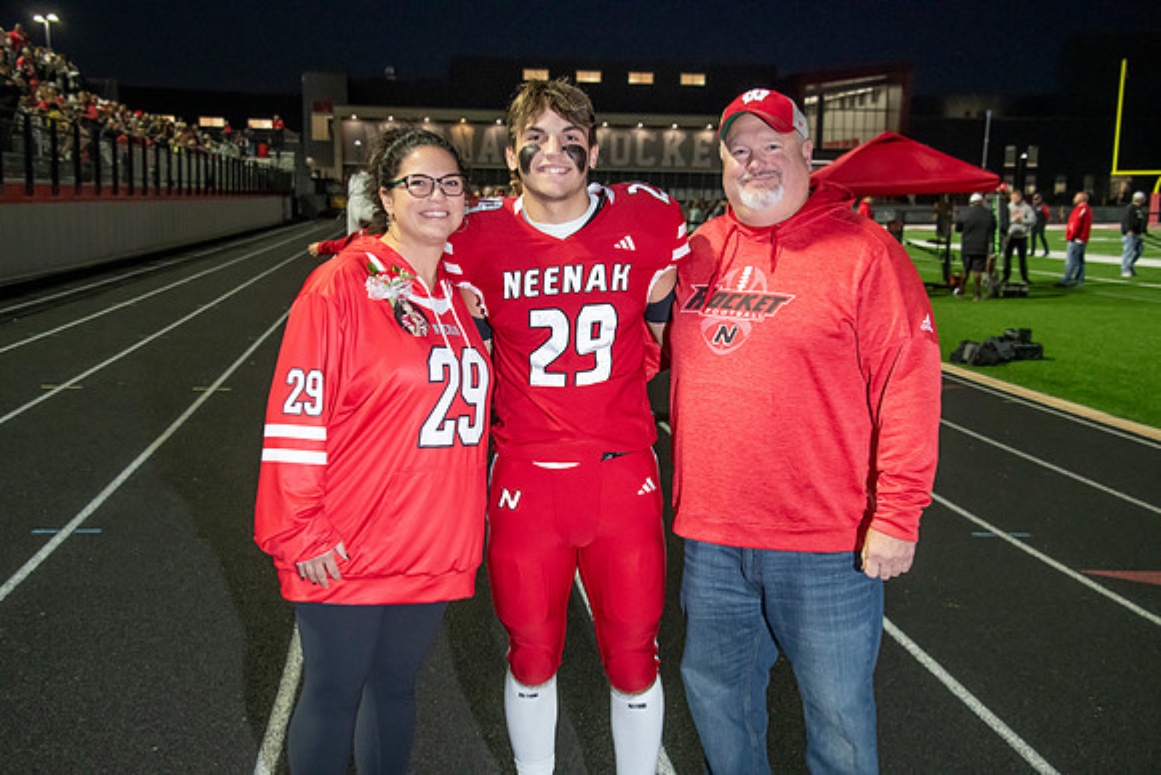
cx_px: 580
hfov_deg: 41.1
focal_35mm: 48
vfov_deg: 28.1
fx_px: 1548
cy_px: 388
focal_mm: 48
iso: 5000
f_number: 5.6
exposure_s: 1/160
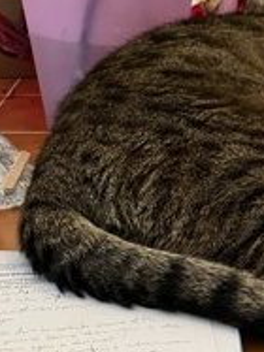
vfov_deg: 30.2
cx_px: 205
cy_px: 269
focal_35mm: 63
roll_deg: -2.0
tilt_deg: -29.5
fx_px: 641
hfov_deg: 23.0
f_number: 1.8
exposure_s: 1/40
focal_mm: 3.99
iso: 320
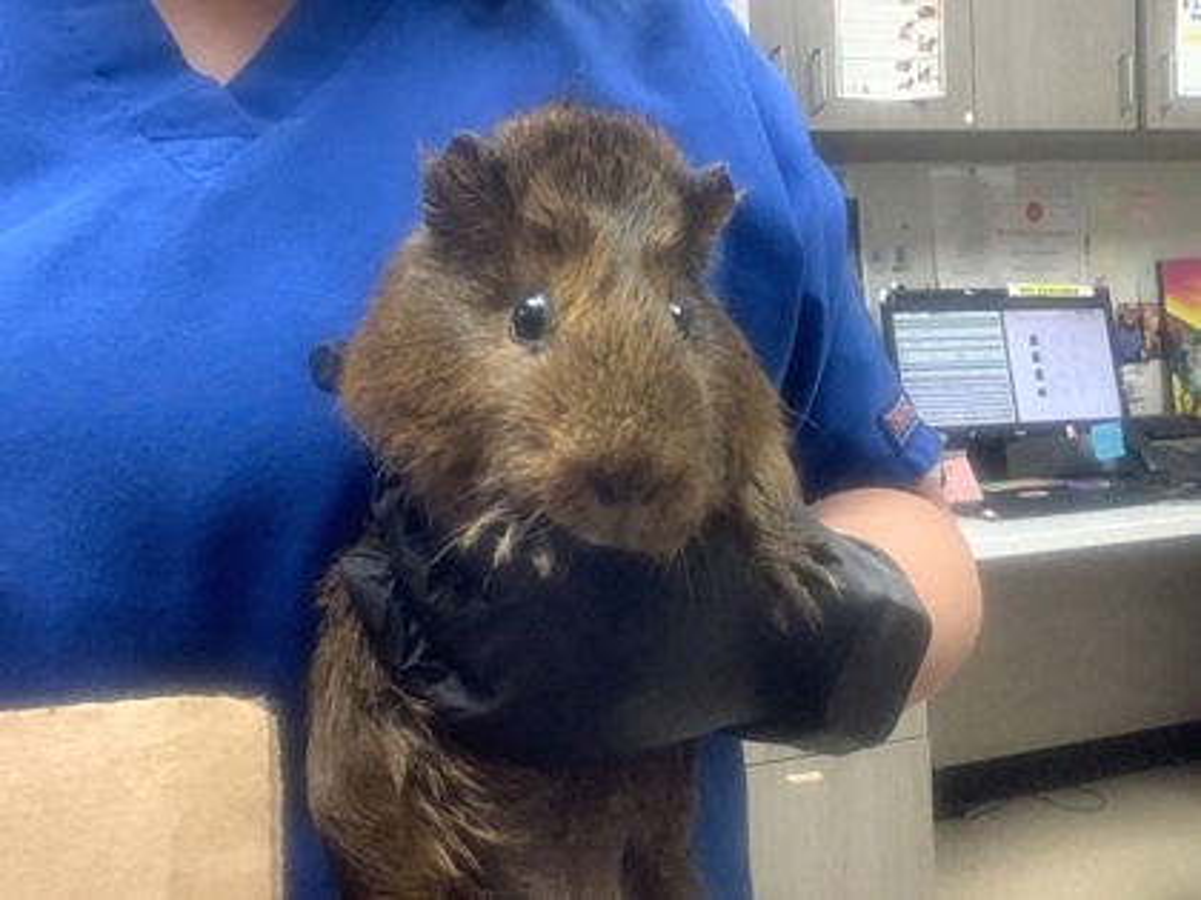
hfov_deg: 58.4
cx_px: 600
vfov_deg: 45.4
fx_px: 1076
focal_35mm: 31
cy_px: 450
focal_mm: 2.15
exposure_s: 1/60
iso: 400
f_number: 2.4
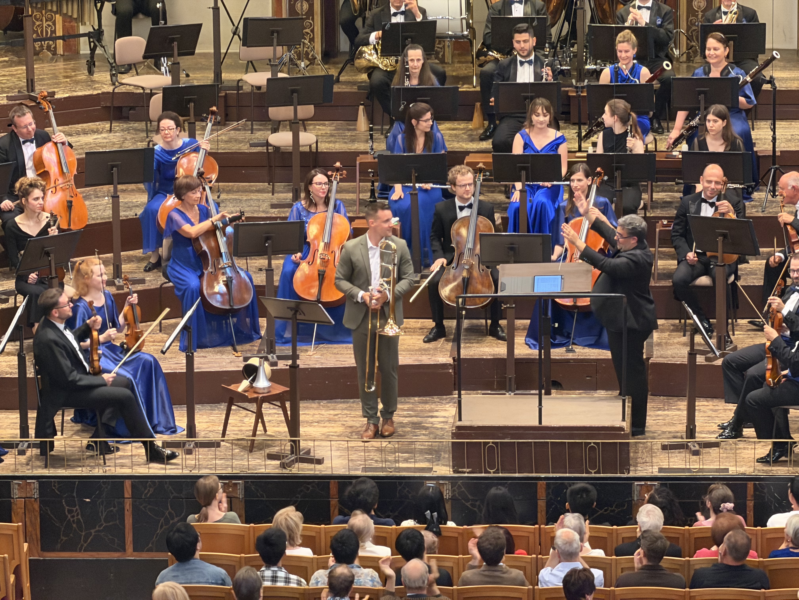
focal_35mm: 200
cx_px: 400
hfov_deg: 9.9
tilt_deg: -13.7
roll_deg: +1.2
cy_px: 300
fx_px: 4616
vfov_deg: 7.4
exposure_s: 1/33
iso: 500
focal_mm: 16.89
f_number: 2.8
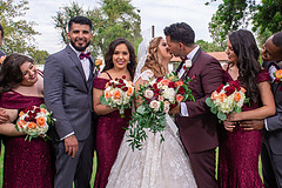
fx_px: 454
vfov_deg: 23.4
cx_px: 204
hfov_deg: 33.9
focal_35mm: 58
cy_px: 94
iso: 400
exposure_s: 1/250
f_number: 8
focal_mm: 24
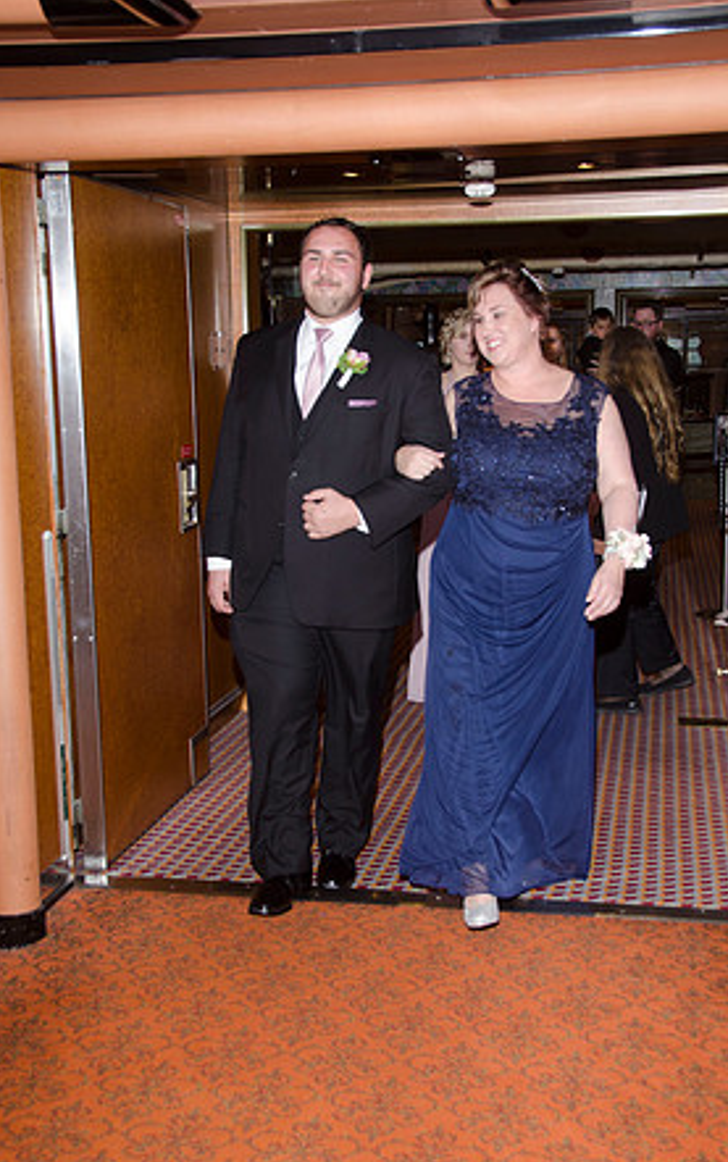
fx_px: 1426
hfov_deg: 28.6
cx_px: 386
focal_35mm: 45
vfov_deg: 44.3
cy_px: 586
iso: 400
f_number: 5.6
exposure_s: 1/60
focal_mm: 29
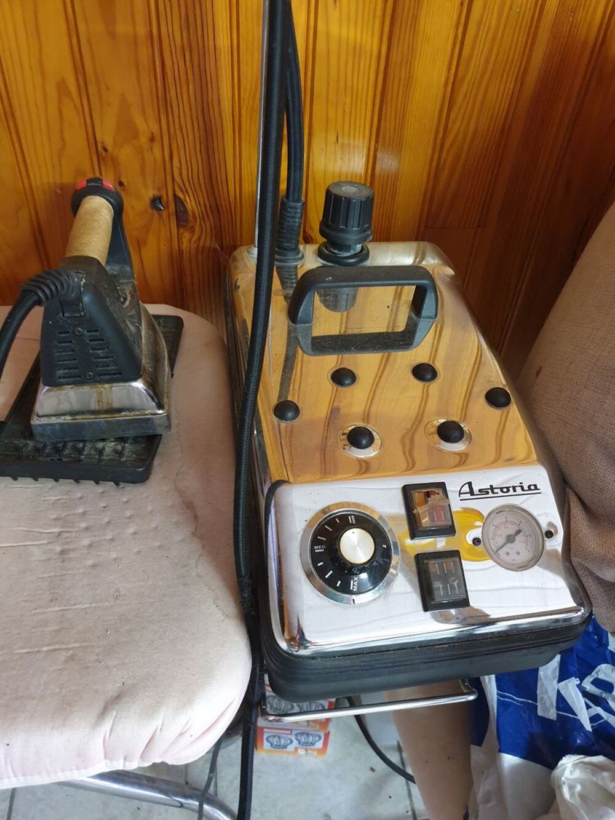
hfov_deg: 53.1
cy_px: 410
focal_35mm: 26
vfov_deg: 67.3
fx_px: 616
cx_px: 308
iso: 250
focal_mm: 4.3
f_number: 1.5
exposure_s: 1/13
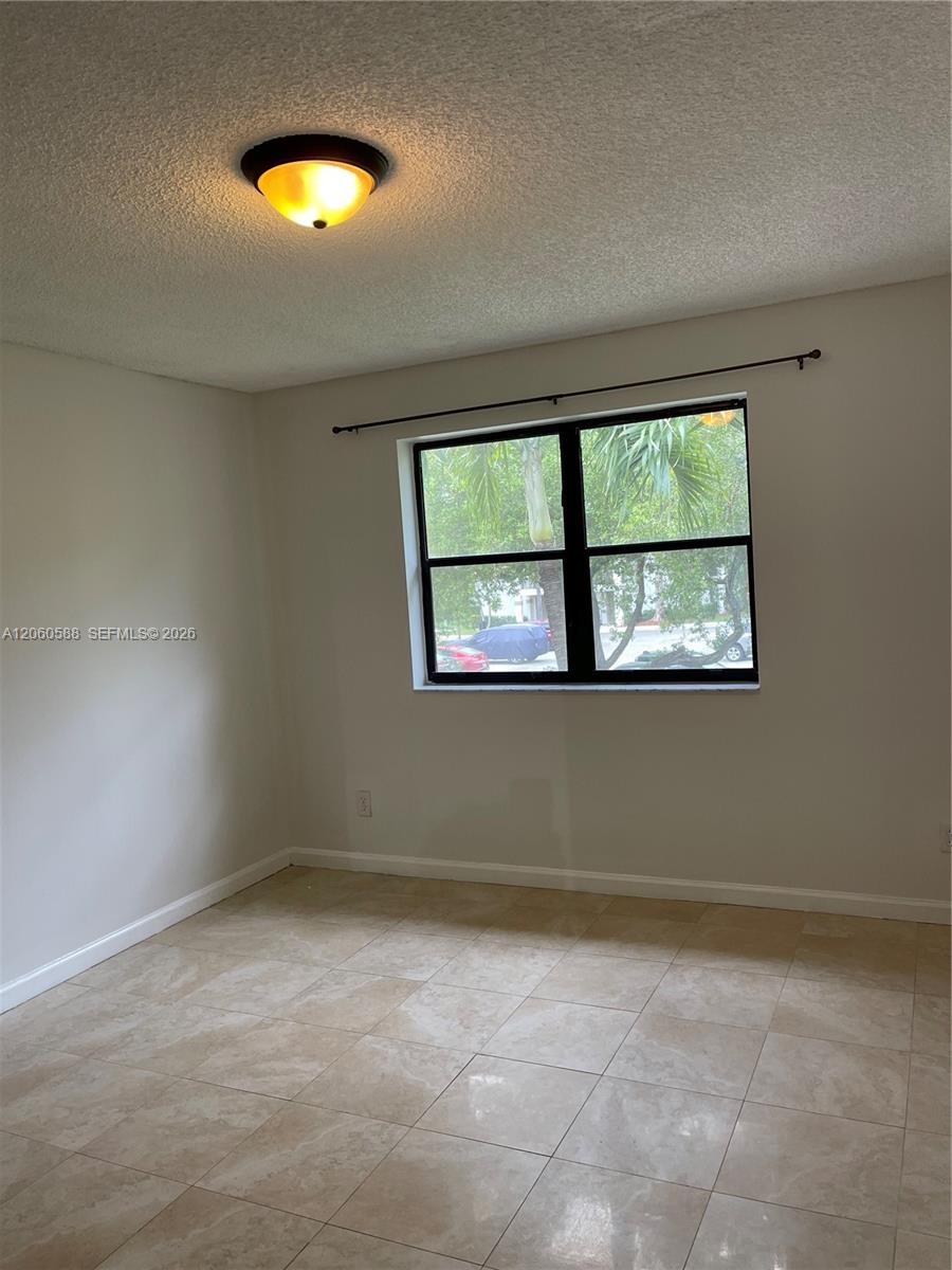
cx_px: 476
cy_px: 635
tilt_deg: -3.4
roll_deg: +4.4
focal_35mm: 25
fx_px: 917
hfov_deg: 54.9
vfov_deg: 69.4
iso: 100
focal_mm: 5.1
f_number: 1.6
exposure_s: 1/120
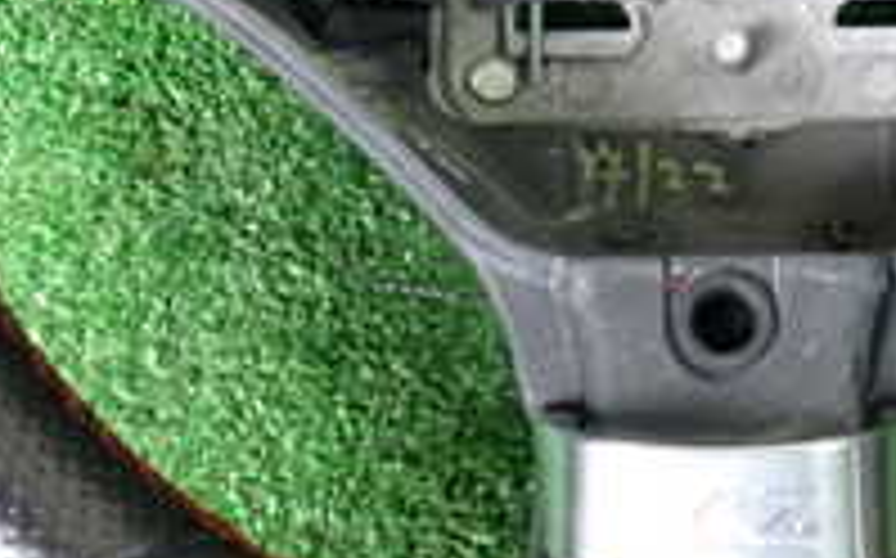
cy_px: -171
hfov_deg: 21.3
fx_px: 2342
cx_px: 747
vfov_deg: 13.1
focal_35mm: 96
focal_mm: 5.4
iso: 500
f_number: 2.3
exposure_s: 1/30
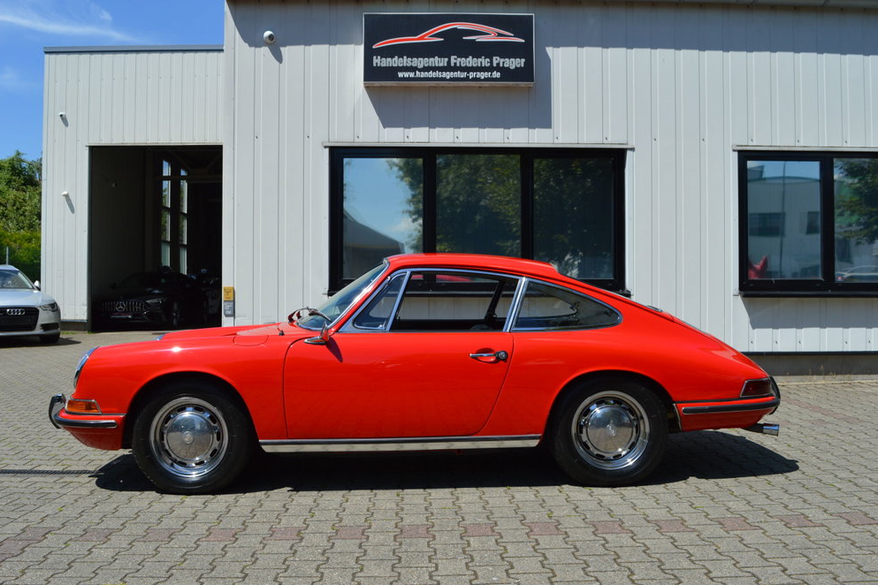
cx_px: 427
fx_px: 829
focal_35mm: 34
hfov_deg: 55.8
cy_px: 290
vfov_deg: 38.9
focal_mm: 22
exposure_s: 1/320
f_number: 9
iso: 100
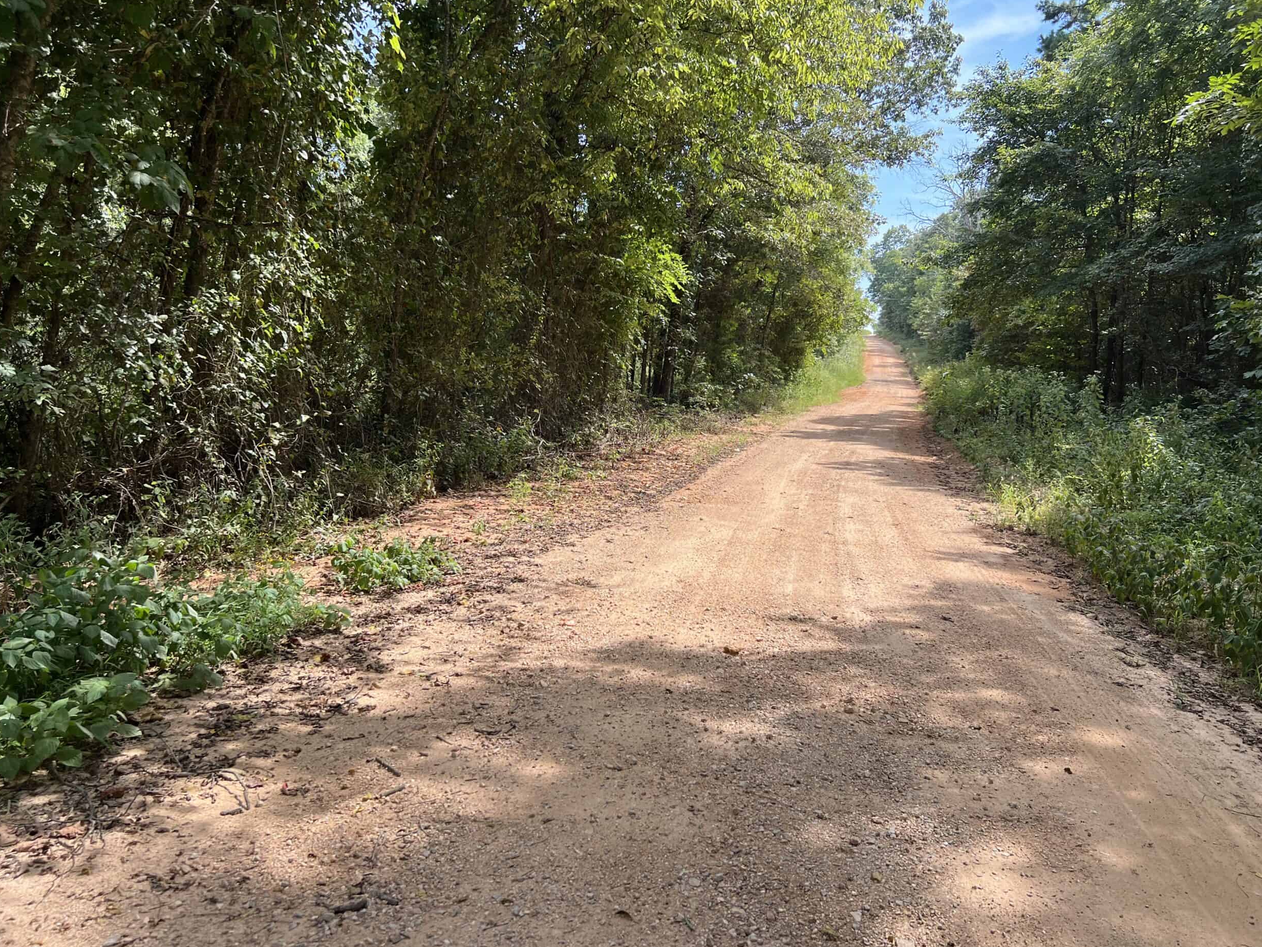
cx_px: 633
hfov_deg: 65.3
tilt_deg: -4.2
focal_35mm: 27
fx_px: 984
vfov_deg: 51.4
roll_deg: -3.3
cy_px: 463
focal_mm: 5.7
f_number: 1.5
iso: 50
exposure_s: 1/1089
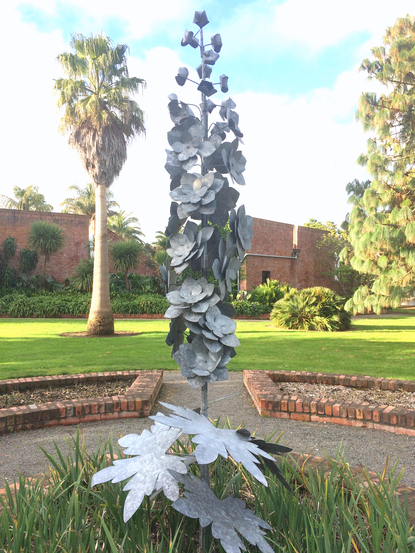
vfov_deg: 61.7
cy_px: 276
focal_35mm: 29
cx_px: 208
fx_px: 464
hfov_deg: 48.2
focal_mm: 4.15
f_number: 2.2
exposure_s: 1/466
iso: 32
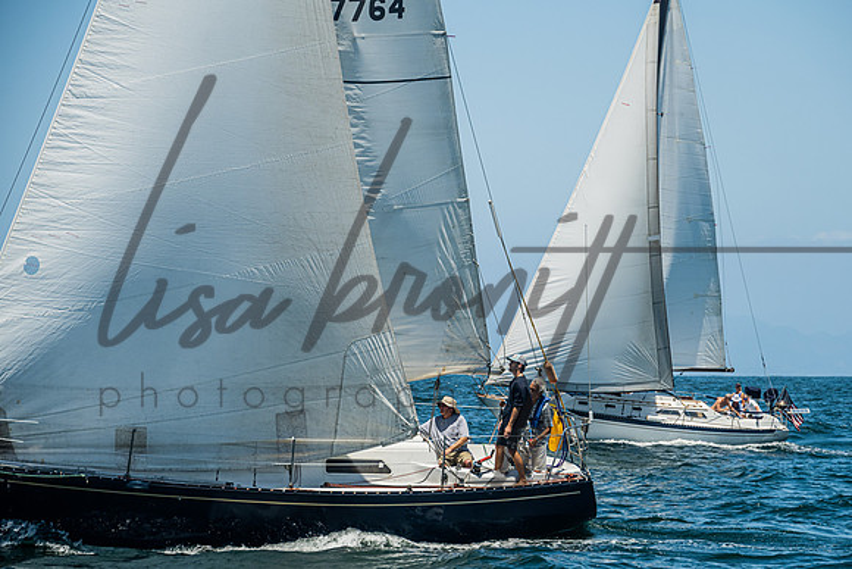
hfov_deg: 13.2
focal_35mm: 156
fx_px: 3686
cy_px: 324
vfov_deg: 8.8
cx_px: 486
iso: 320
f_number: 6.3
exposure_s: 1/1250
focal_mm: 135
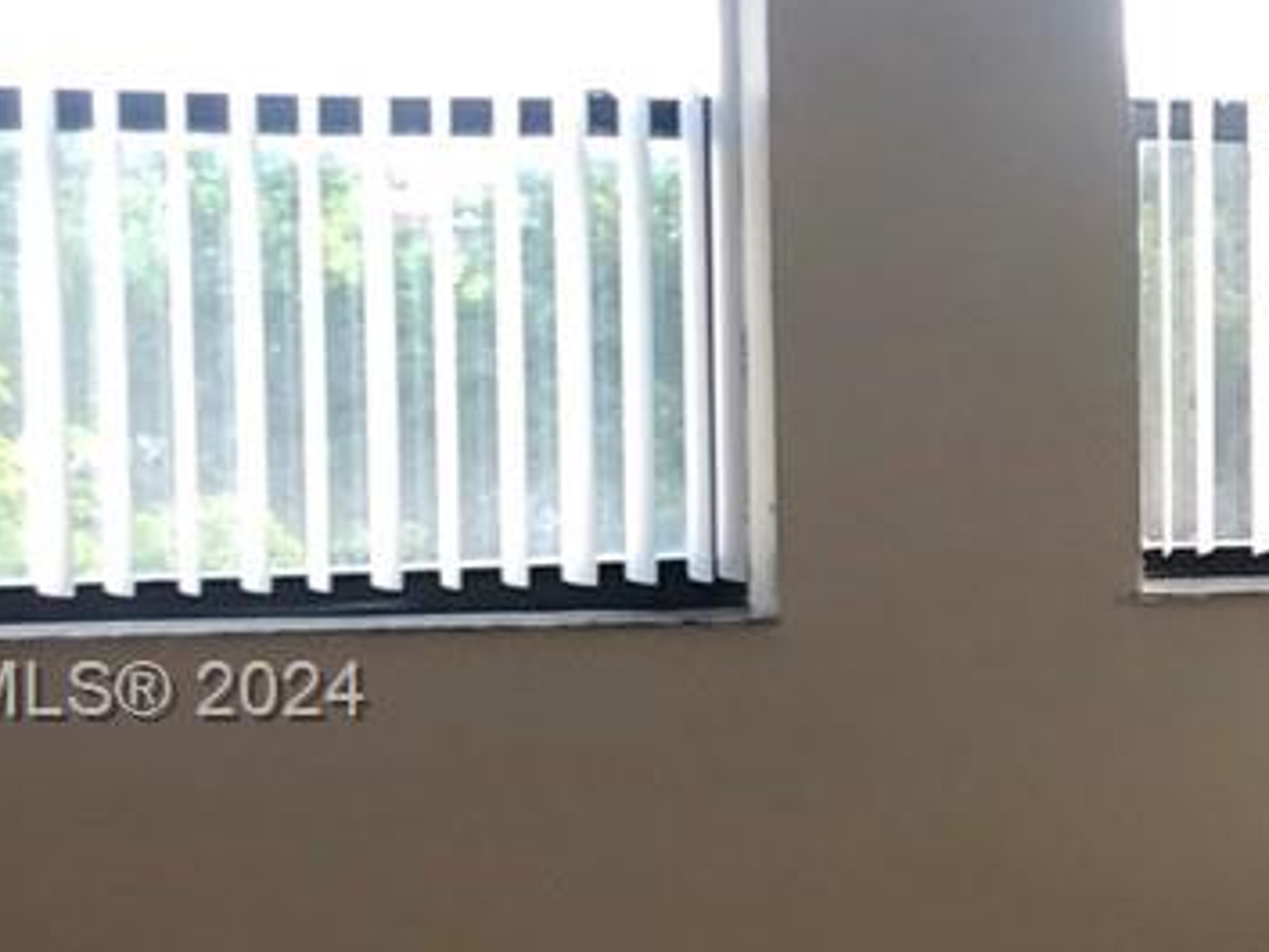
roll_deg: +0.3
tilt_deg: -7.7
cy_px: 697
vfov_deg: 11.7
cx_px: 2092
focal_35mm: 127
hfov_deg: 14.2
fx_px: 4657
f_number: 1.8
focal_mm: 4
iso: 50
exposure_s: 1/120
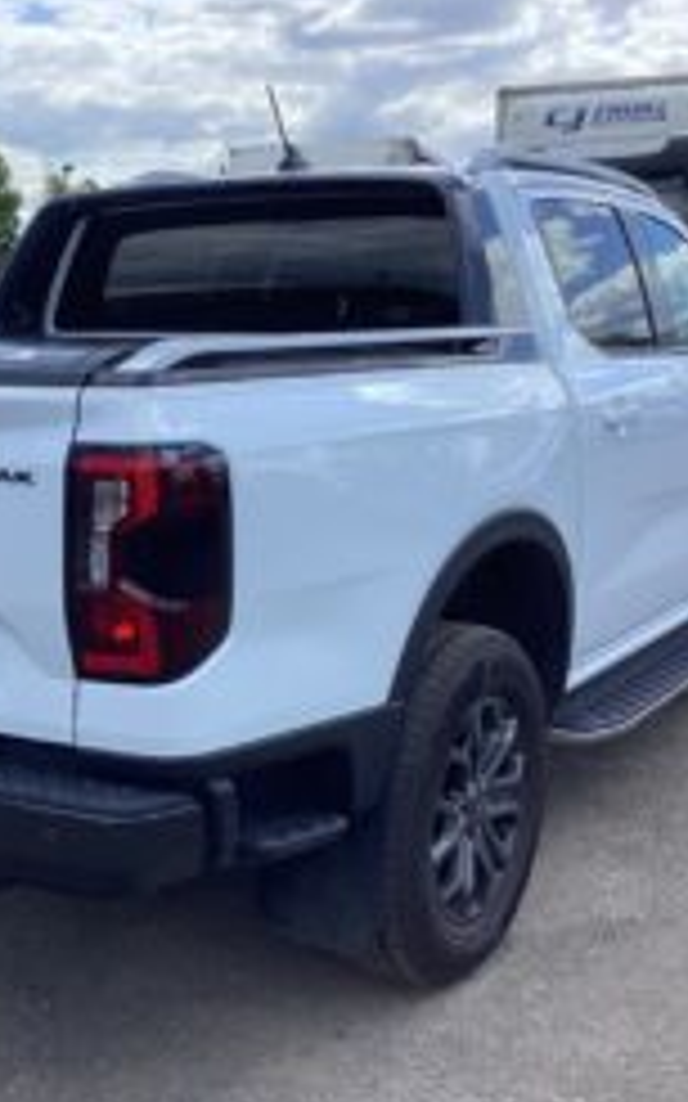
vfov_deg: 42.6
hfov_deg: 27.1
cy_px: 569
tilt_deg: -11.9
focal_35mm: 47
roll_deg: +0.9
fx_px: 1411
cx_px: 189
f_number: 2.4
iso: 25
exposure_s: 1/815
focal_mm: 3.3
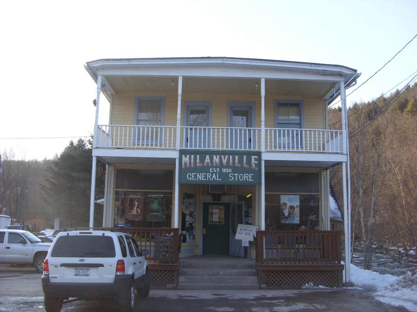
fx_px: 458
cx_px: 208
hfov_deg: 49.0
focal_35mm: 38
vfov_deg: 37.7
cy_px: 156
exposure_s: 1/239
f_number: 2.8
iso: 50
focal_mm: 6.3
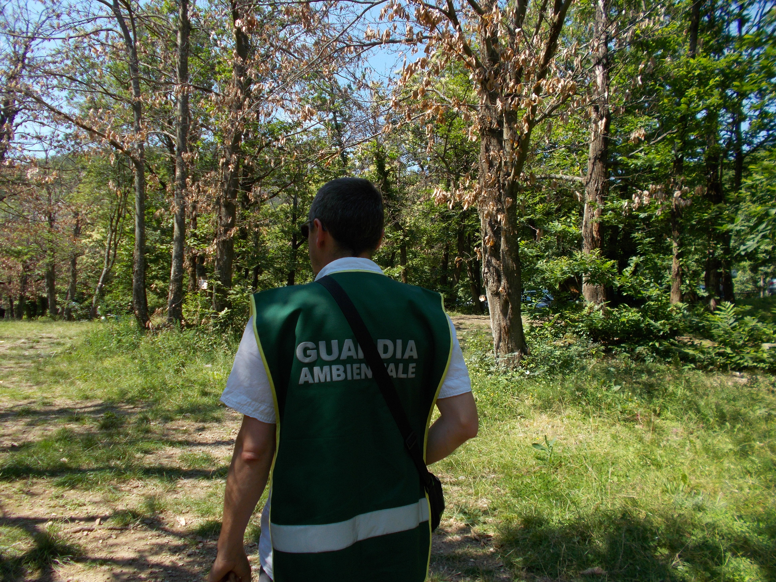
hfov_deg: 67.3
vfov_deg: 53.1
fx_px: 583
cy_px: 291
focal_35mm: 26
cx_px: 388
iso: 80
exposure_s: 1/400
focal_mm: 4.6
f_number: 3.2
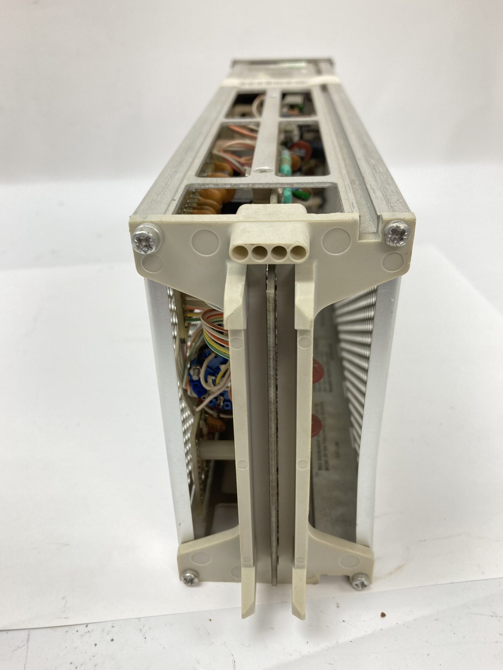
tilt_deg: -29.9
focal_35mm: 29
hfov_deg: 48.2
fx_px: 562
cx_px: 253
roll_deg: +2.8
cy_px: 338
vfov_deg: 61.7
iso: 50
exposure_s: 1/60
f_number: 1.8
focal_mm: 3.99
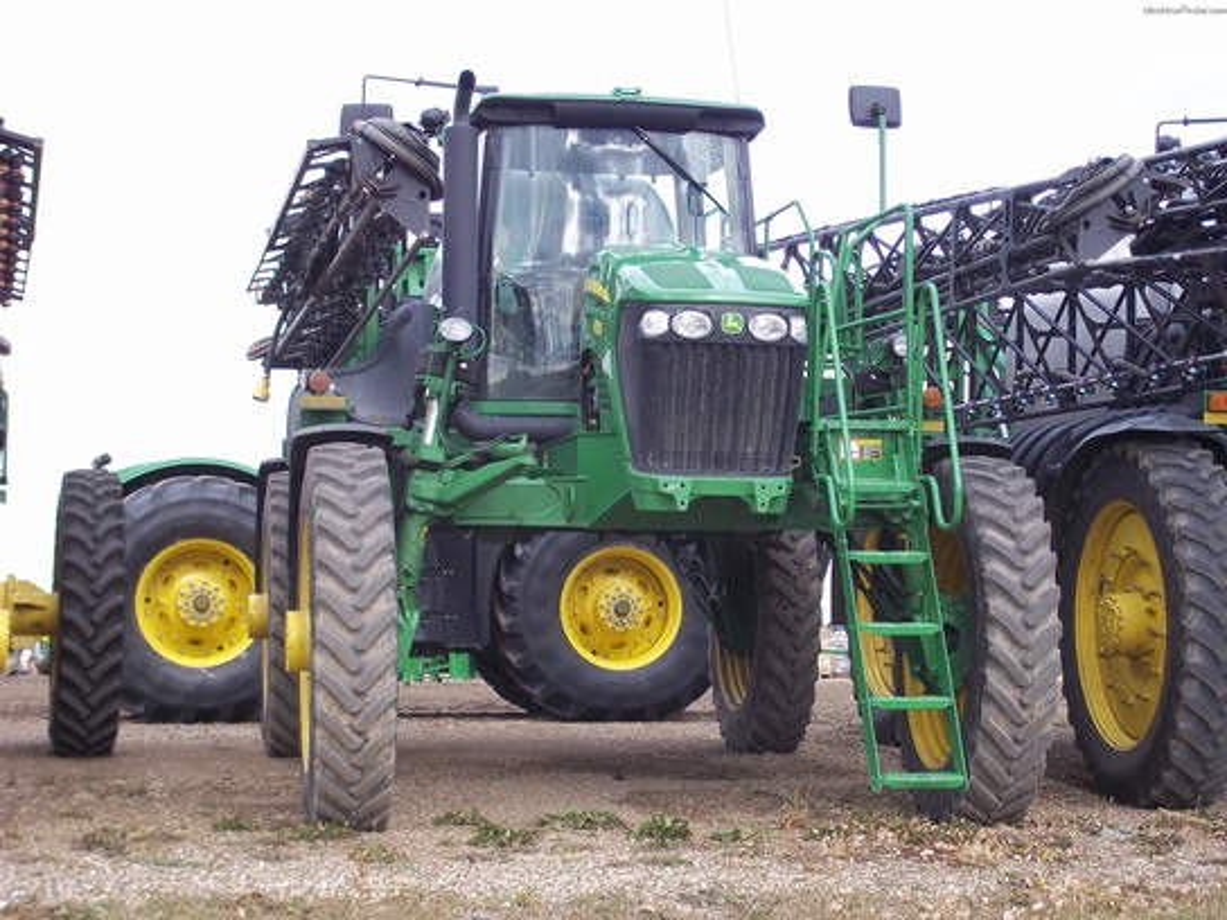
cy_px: 460
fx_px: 2481
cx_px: 614
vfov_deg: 21.0
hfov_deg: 27.8
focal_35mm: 70
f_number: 4.4
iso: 80
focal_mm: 12.5
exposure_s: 1/125
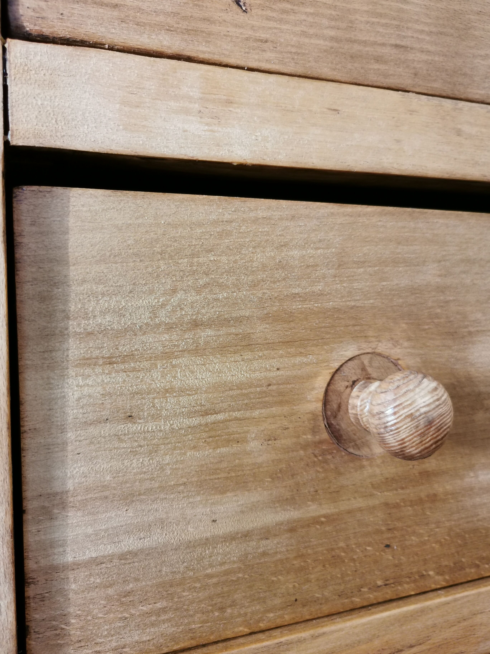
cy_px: 327
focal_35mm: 29
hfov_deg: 48.2
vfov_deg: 61.7
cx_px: 245
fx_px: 547
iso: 100
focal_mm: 5.58
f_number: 1.8
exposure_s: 1/50
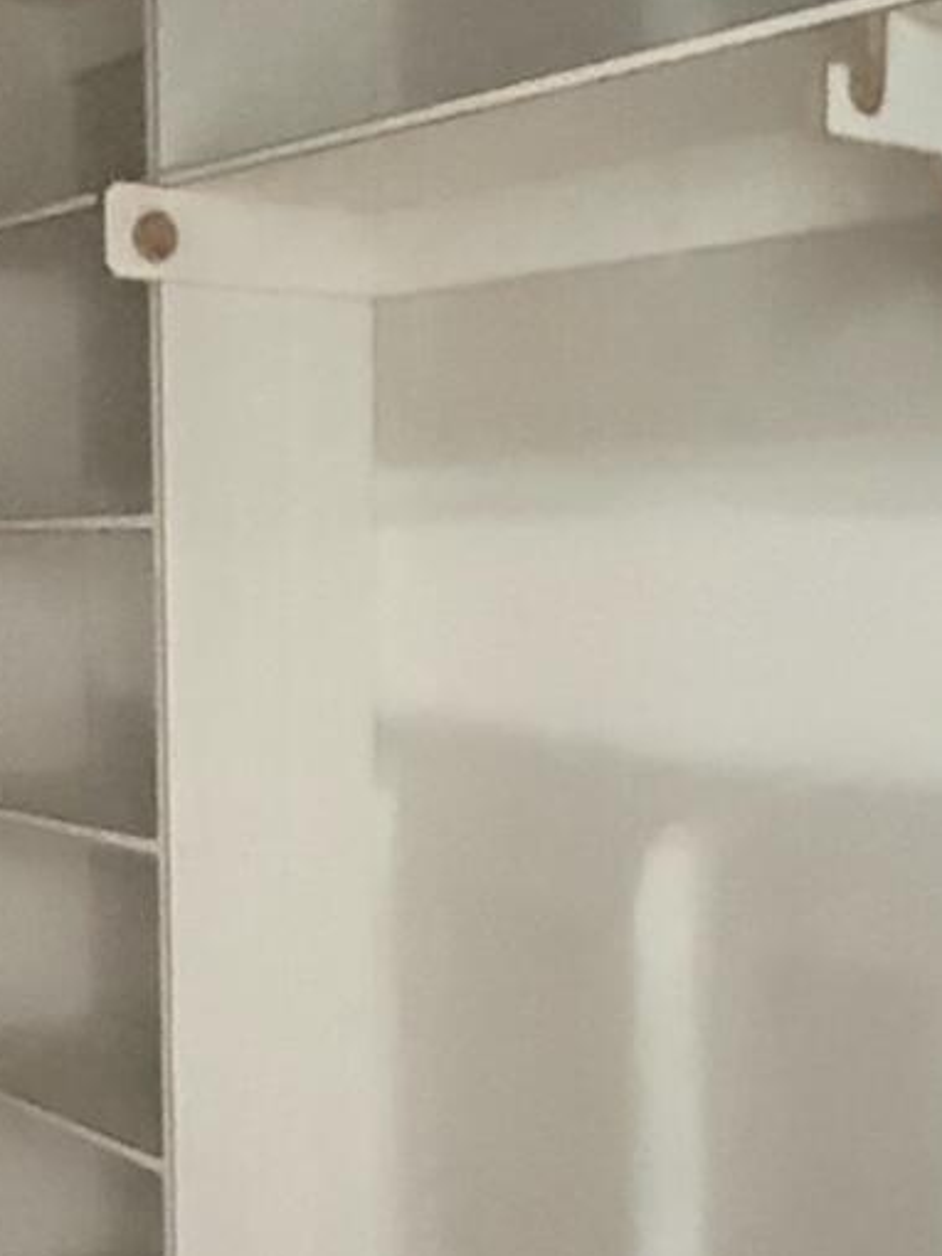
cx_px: 215
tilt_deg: -6.5
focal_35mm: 55
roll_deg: +0.0
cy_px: 718
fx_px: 1995
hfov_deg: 26.2
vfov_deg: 34.9
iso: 1600
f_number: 2.2
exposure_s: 1/34
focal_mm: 2.22
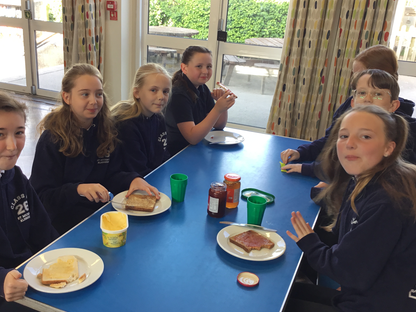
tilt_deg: -20.9
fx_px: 457
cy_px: 157
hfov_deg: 48.8
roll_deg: -1.6
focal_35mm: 38
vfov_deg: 37.7
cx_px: 179
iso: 32
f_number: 2.4
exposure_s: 1/50
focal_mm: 3.3
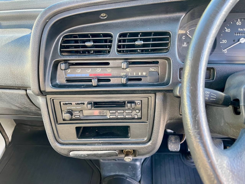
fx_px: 177
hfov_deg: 69.4
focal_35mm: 25
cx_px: 122
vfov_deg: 54.9
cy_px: 92
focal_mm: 5.1
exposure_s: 1/94
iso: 125
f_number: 1.6
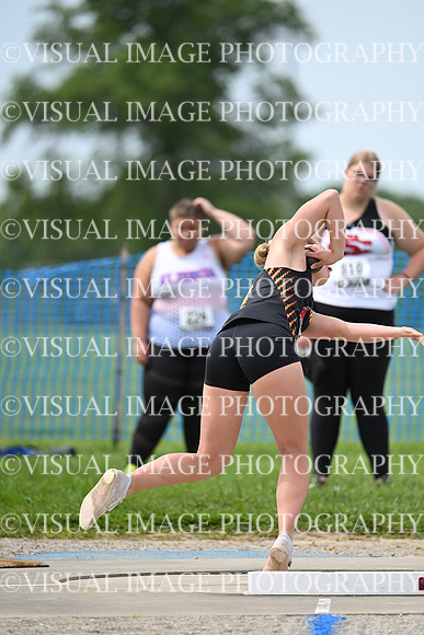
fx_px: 7062
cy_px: 318
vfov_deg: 5.2
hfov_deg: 3.4
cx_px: 212
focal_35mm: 400
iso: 500
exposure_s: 1/2500
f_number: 4.5
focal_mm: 400
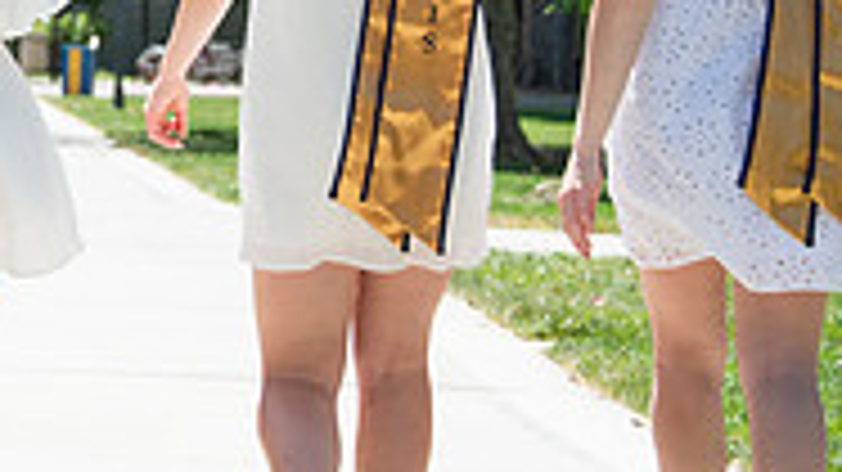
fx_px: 5936
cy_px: -83
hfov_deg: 8.1
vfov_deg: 4.5
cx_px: 63
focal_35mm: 266
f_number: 5.6
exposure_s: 1/2000
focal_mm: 82
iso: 500
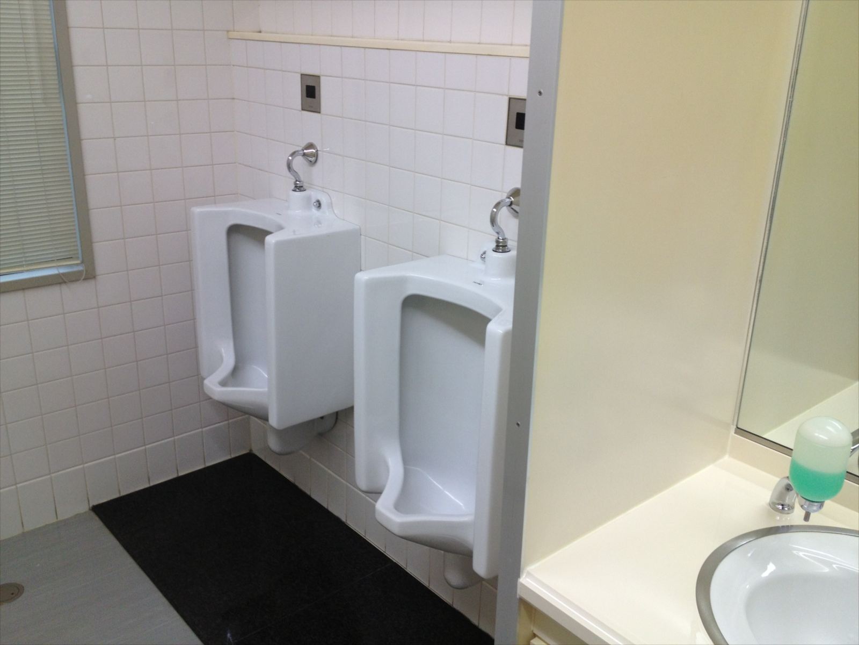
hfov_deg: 52.6
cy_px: 322
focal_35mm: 35
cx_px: 430
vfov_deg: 40.7
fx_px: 869
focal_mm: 4.28
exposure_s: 1/60
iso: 64
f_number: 2.4
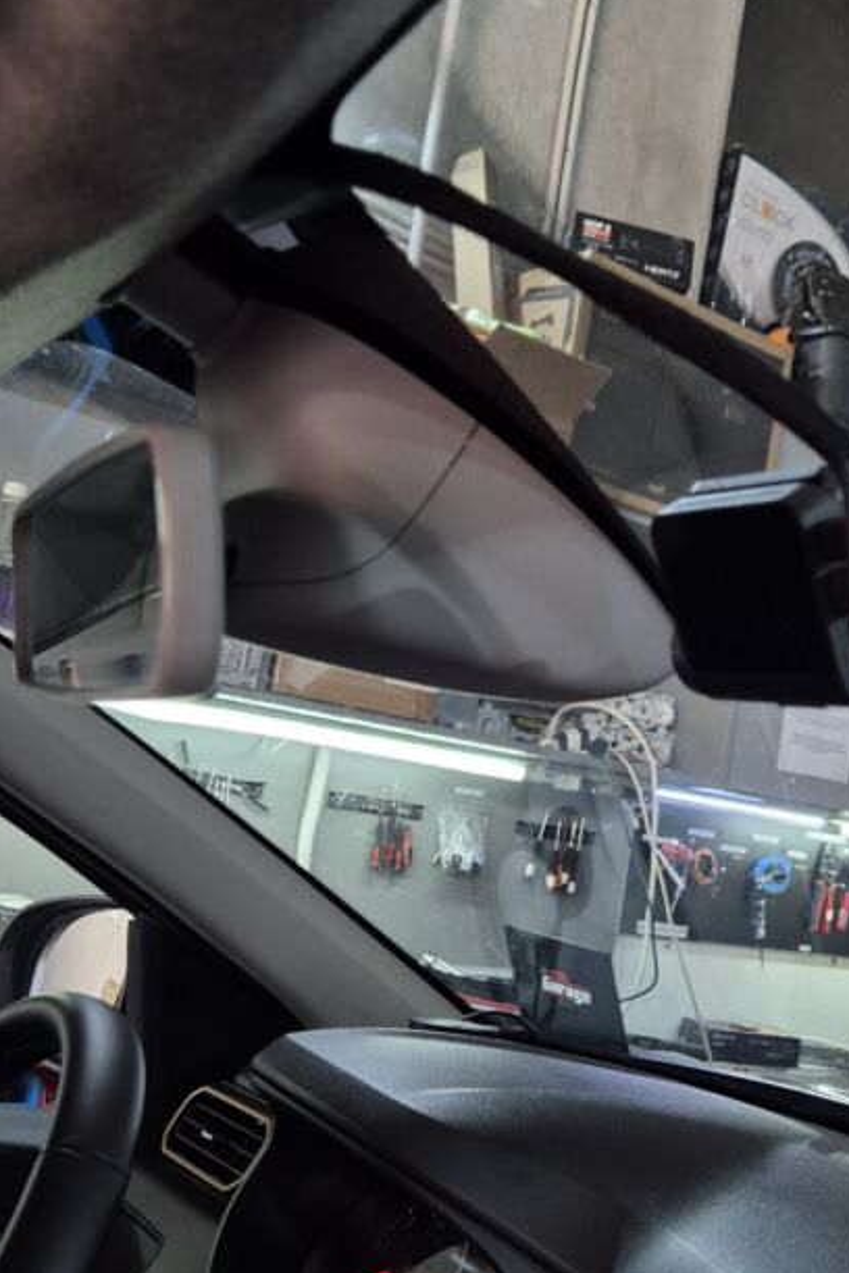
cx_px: 662
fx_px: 1415
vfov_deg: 48.3
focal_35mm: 40
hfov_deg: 32.6
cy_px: 718
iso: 100
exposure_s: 1/100
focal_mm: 5.4
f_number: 1.8
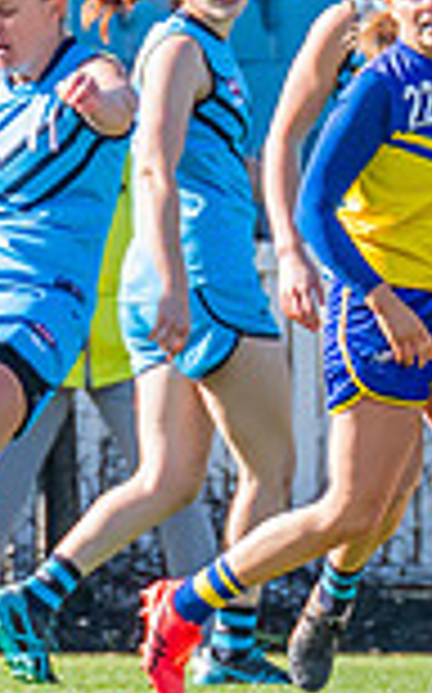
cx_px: 21
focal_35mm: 2384
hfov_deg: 0.6
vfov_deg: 0.9
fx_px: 44993
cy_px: 135
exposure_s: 1/1250
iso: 800
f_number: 7.1
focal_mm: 420
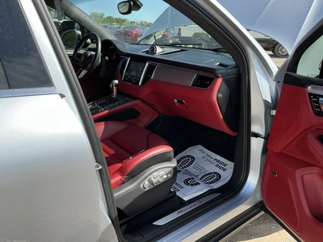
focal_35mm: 28
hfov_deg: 63.4
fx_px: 261
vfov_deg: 49.7
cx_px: 162
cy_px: 121
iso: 25
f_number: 1.8
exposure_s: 1/574
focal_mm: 3
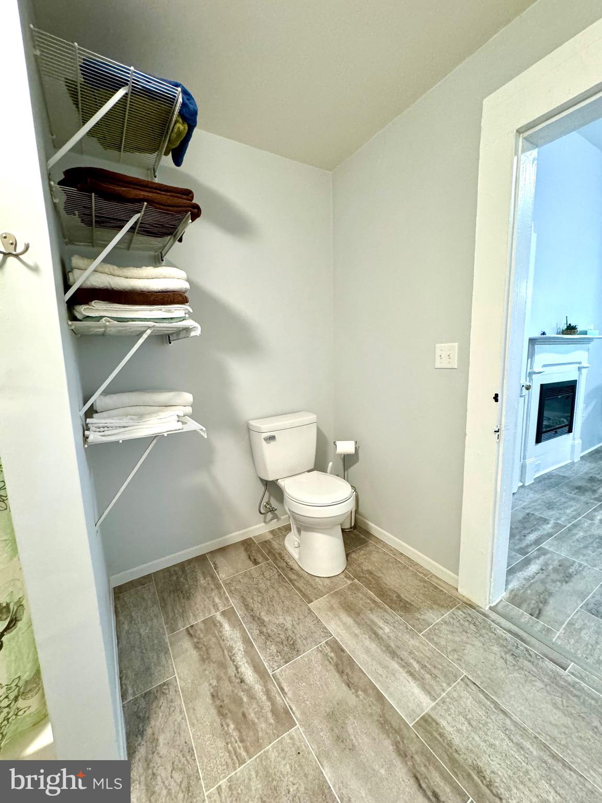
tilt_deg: -7.7
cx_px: 301
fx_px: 325
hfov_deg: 85.7
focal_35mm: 14
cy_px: 402
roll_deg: +1.6
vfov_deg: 102.1
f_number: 2.2
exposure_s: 1/60
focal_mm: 2.22
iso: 400
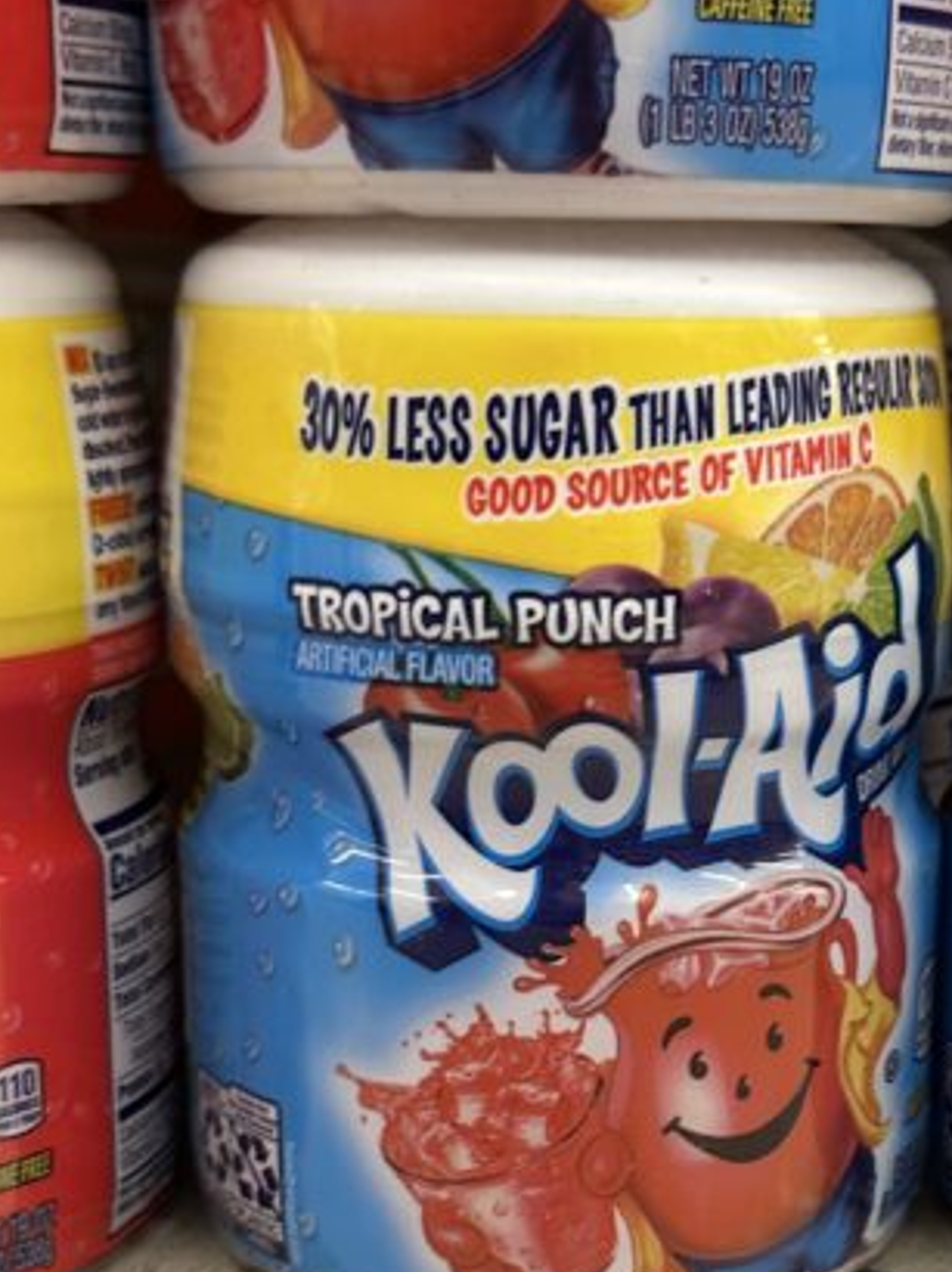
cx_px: 719
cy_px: 918
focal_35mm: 60
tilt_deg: -13.3
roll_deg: -0.9
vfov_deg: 31.7
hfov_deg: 24.1
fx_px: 2202
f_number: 1.78
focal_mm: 6.86
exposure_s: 1/62
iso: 160
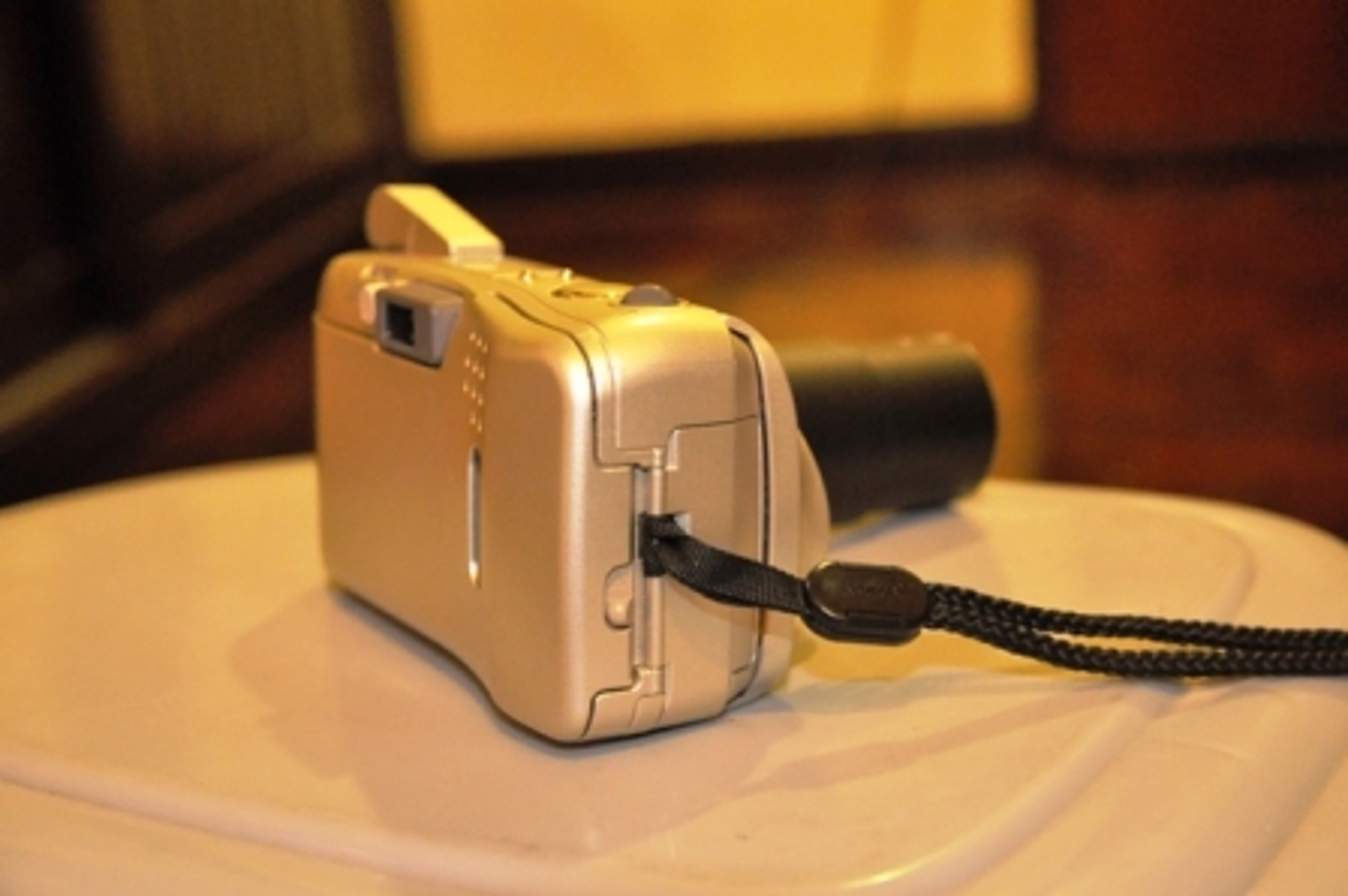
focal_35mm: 60
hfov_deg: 33.4
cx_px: 674
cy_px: 448
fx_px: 2245
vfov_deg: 22.6
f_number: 4.8
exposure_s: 1/30
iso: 2500
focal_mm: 40
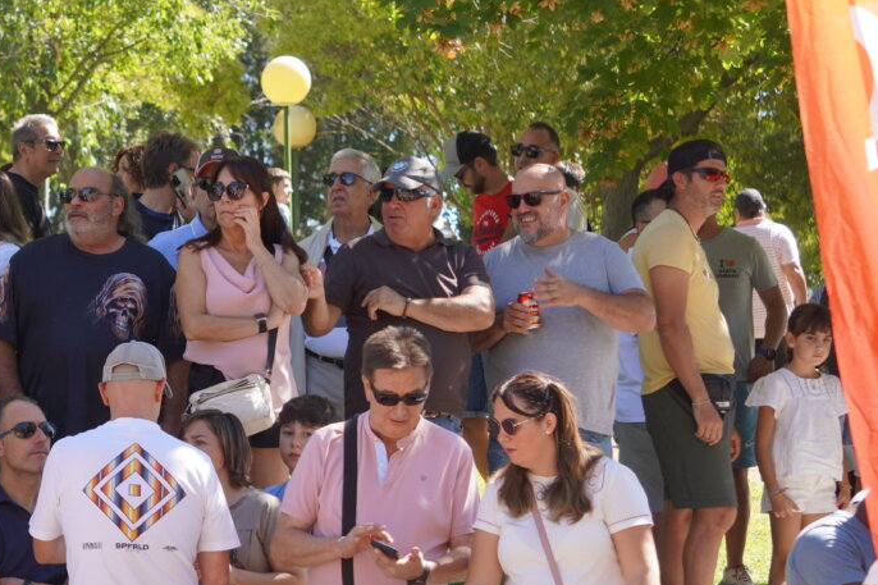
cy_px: 289
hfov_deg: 13.3
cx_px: 128
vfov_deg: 8.9
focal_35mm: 154
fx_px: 3753
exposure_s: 1/160
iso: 100
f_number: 4.5
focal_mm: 55
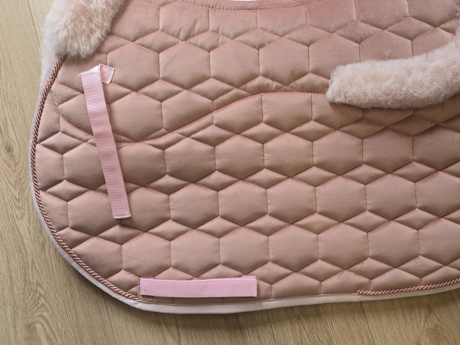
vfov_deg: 49.4
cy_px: 138
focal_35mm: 28
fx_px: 372
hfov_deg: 63.3
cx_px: 255
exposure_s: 1/100
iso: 64
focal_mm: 6.3
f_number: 1.7
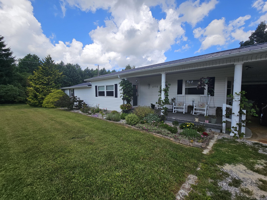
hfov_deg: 106.2
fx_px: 100
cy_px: 100
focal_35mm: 13
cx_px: 134
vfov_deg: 89.9
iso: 50
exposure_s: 1/1601
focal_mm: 2.2
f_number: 2.2
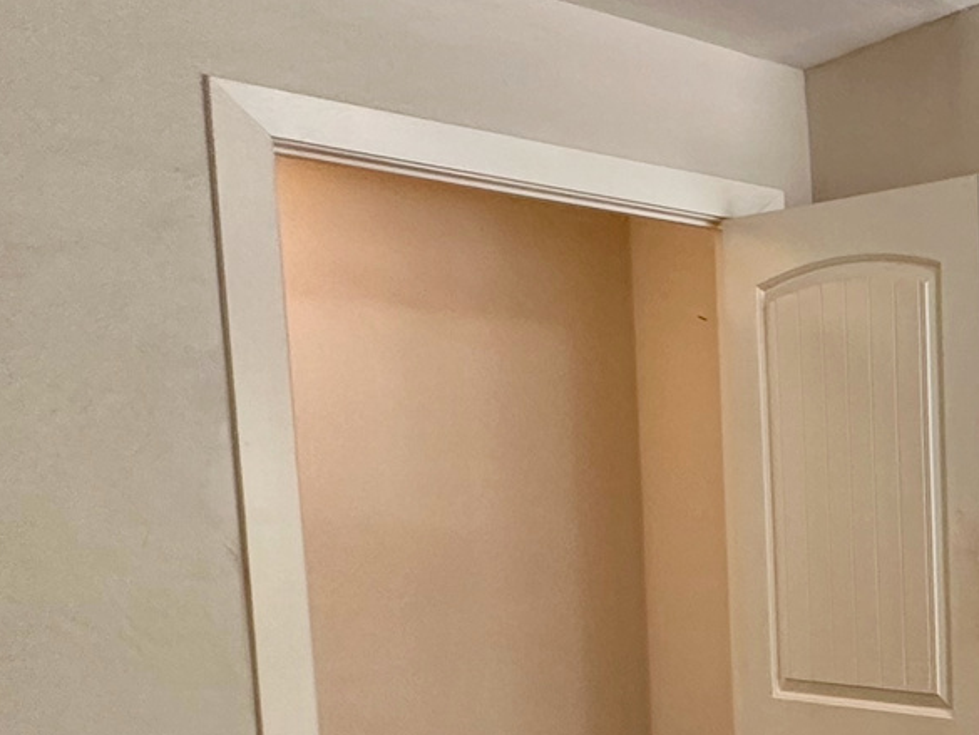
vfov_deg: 28.5
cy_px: 665
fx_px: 1386
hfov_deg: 28.2
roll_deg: -1.5
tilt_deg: -6.5
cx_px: 1409
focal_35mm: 49
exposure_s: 1/120
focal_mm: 2.22
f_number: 2.2
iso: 250
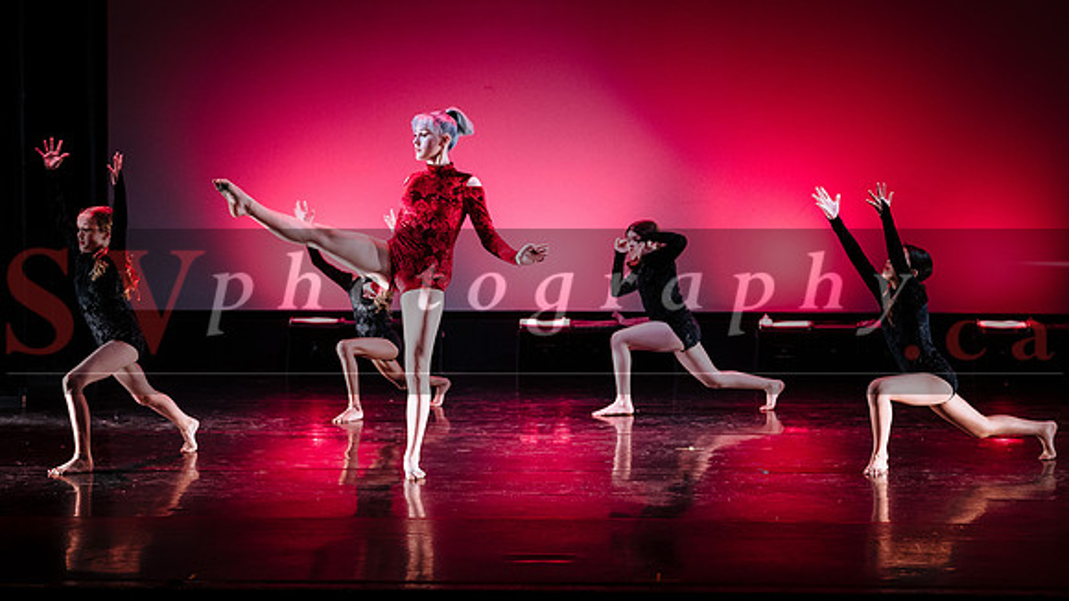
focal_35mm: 116
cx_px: 487
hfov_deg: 18.4
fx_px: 3300
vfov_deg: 10.4
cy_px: 226
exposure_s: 1/500
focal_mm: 101
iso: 1250
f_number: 2.8
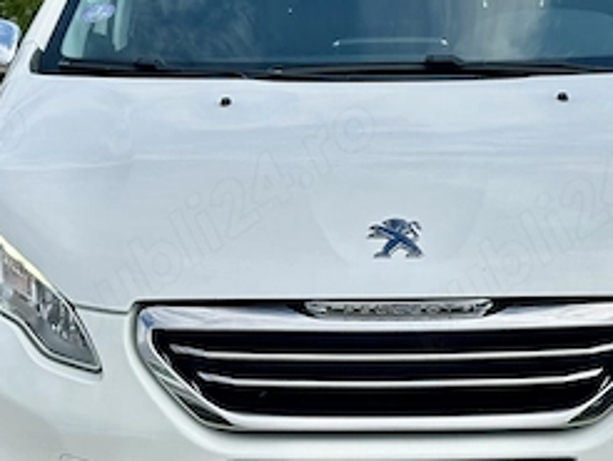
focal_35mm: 117
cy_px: 252
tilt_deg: -11.0
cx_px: 389
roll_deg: +0.4
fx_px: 2074
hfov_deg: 16.8
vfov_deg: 12.7
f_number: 1.78
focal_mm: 6.86
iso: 64
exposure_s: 1/4367
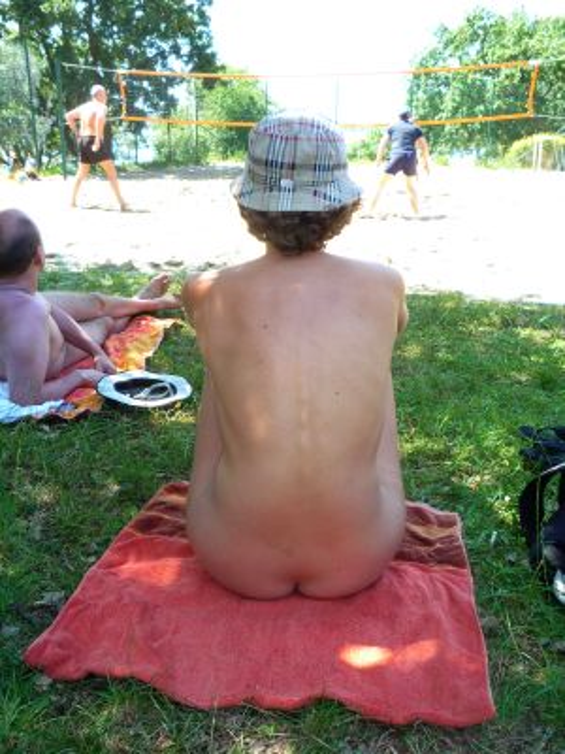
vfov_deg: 58.4
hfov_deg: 45.4
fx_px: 675
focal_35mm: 31
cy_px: 377
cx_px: 282
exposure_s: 1/100
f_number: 3.3
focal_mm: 5.2
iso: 100
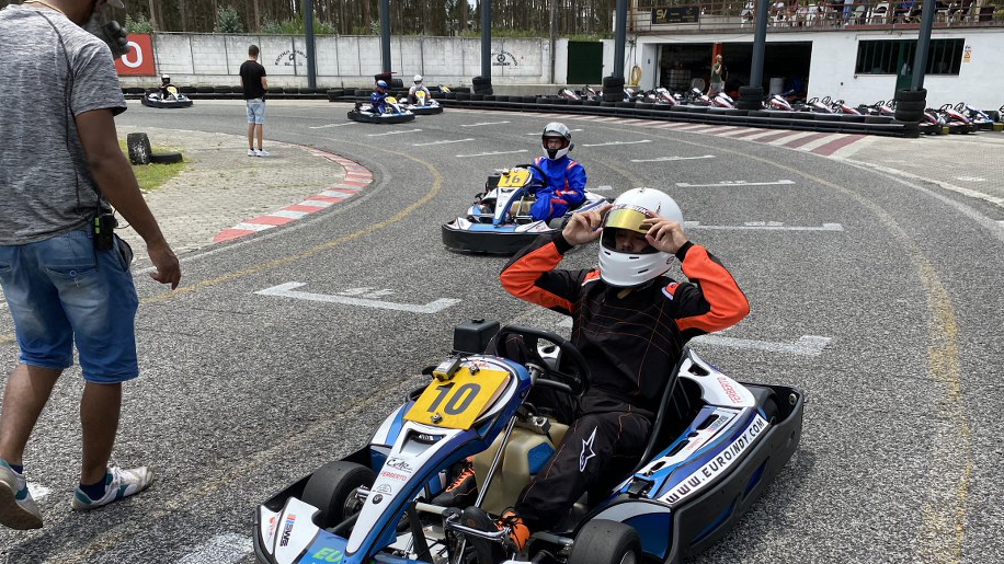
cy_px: 406
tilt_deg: -17.9
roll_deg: +2.2
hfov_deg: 59.4
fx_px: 878
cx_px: 543
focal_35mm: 33
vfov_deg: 35.0
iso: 32
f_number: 1.8
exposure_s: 1/2410
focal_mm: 4.25
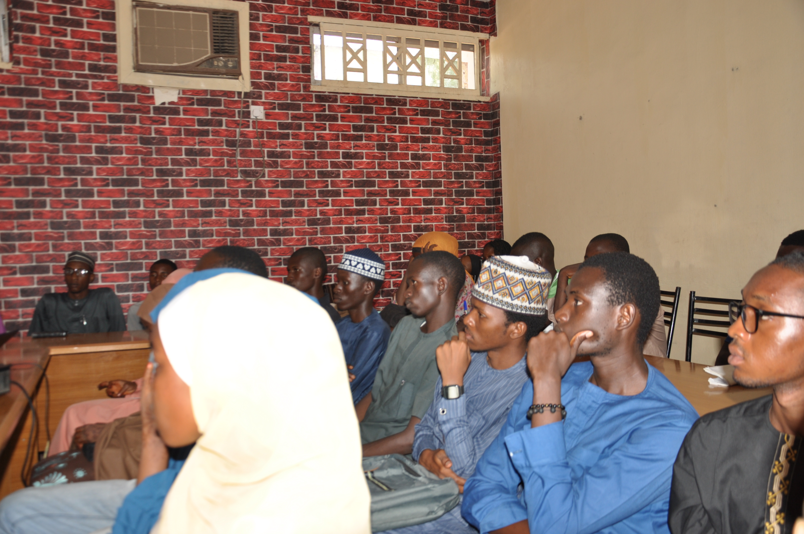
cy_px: 267
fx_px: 703
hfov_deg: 59.6
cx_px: 402
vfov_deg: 41.6
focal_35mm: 32
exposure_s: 1/60
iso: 200
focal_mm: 21
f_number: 3.8
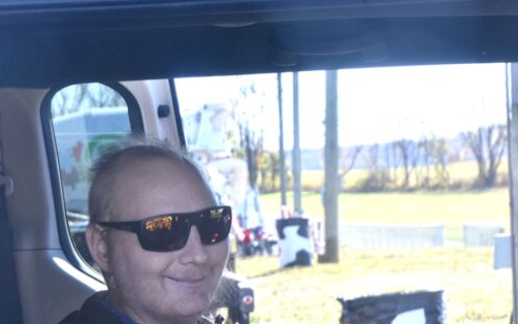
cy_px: 334
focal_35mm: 156
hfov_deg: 13.4
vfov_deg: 8.4
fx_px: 2203
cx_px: 184
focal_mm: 50
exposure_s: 1/500
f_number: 8
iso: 560
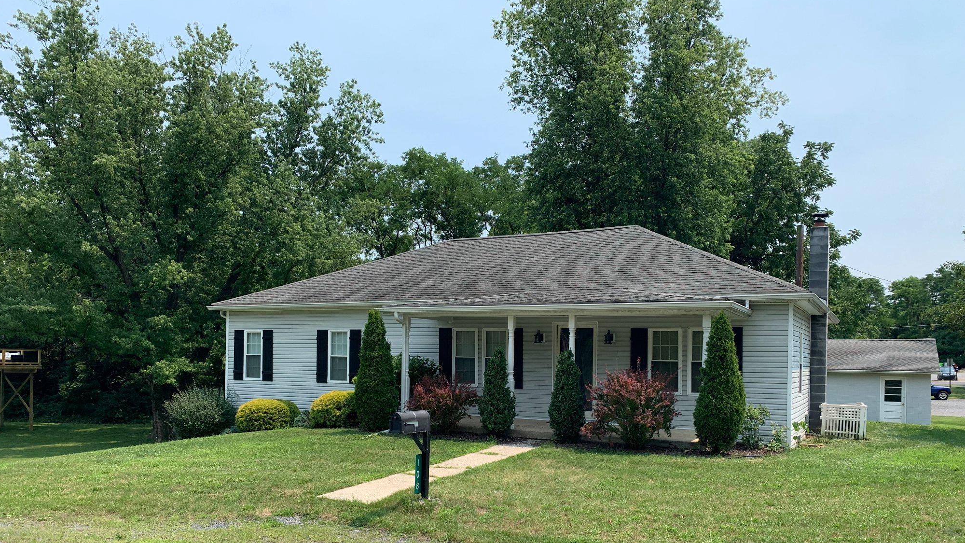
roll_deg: -1.0
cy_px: 364
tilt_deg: -0.4
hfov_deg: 66.1
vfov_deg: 39.7
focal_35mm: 29
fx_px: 742
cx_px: 490
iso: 25
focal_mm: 4.25
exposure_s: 1/1585
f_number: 1.8
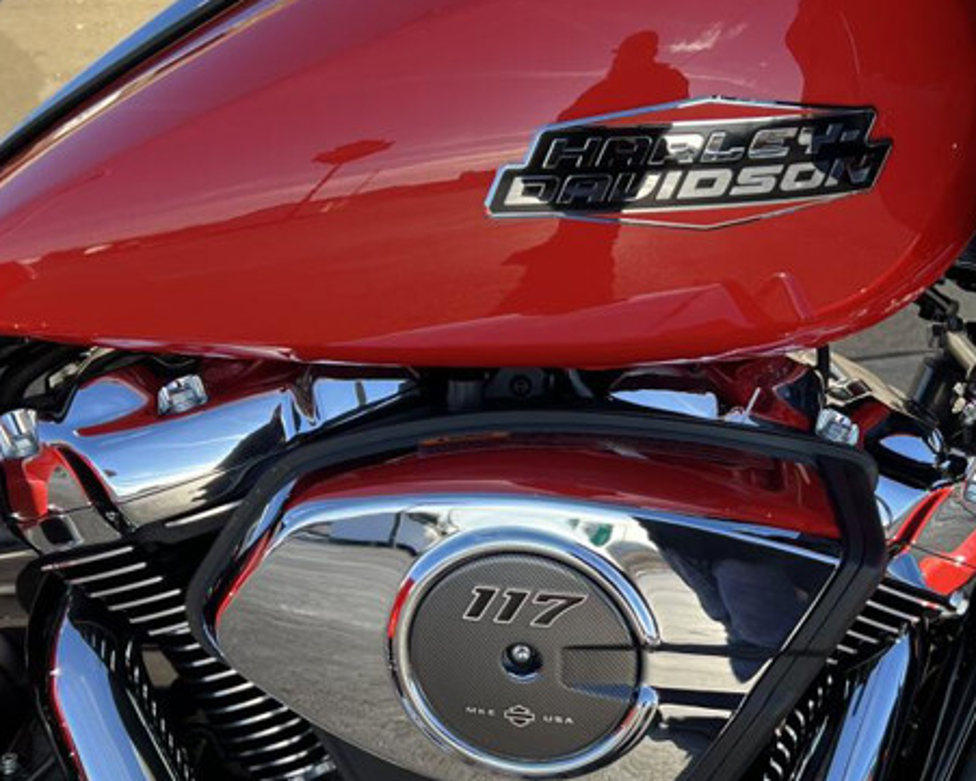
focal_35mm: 60
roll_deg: -0.5
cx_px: 552
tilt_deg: -24.3
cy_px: 535
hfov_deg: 31.4
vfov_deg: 25.2
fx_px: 1734
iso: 50
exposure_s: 1/1038
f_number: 1.5
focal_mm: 5.7
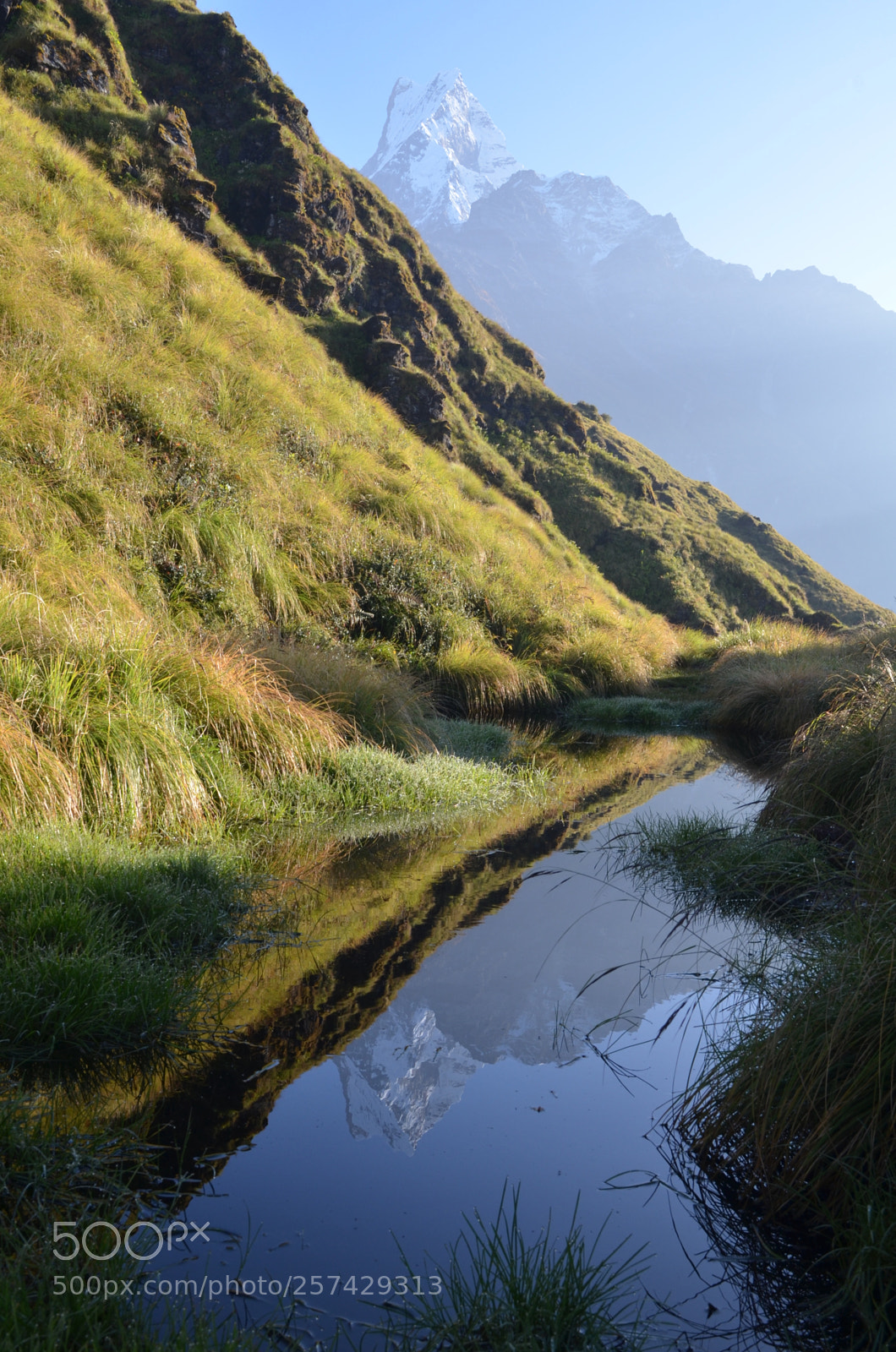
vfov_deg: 46.5
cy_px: 676
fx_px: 1575
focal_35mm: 42
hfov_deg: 31.8
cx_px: 448
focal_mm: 28
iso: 160
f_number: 10
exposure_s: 1/80
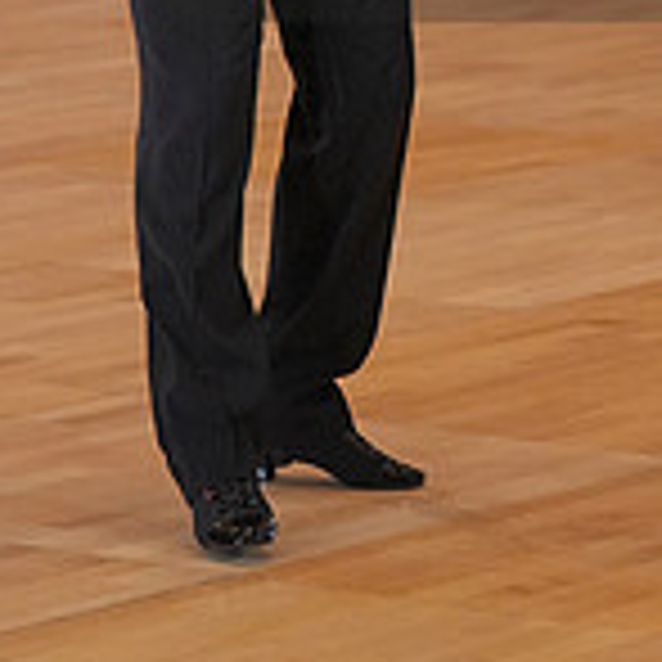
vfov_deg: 6.9
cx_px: 790
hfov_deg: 6.9
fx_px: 5452
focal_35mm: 252
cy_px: -126
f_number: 3.5
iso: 2500
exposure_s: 1/500
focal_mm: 75
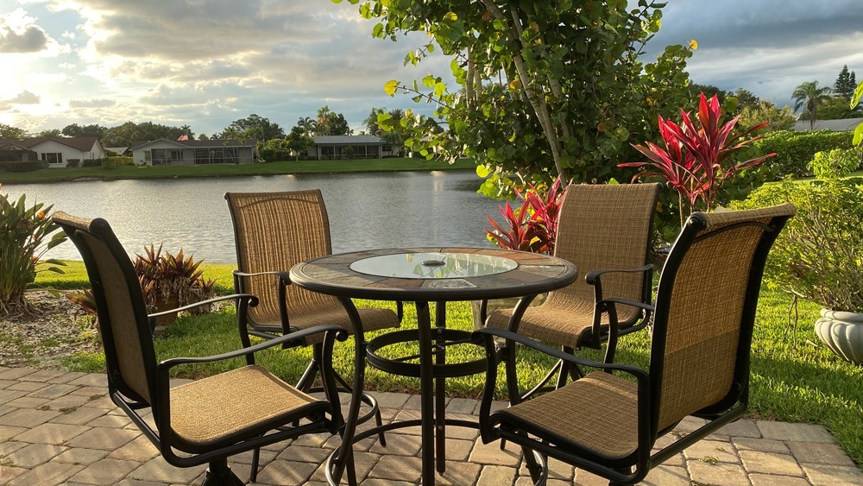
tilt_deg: -7.0
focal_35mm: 29
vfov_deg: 40.2
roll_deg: +1.2
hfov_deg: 66.1
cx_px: 432
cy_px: 218
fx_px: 664
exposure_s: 1/949
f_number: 1.8
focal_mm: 4.25
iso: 32
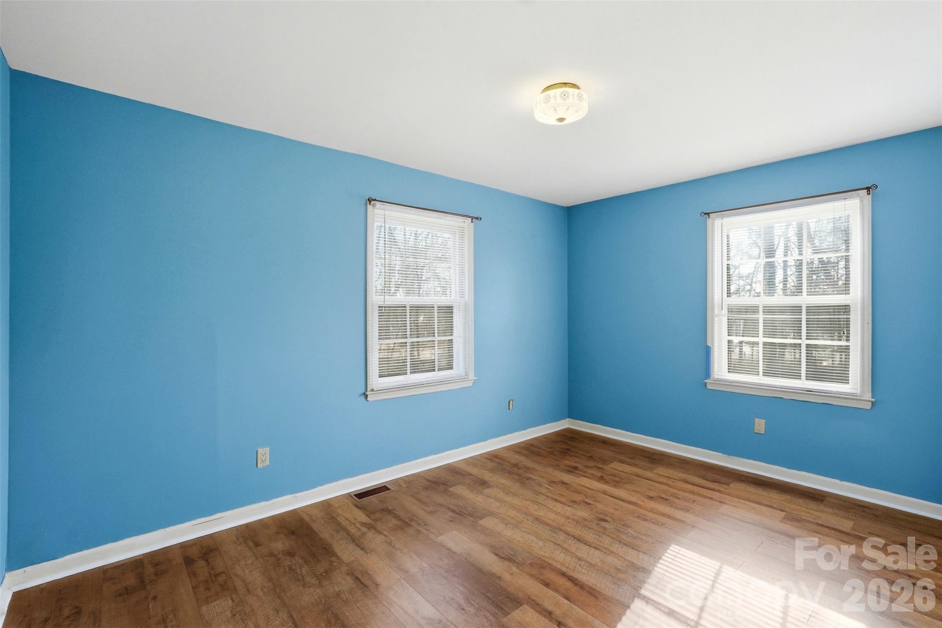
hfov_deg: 100.4
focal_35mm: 15
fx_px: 392
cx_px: 471
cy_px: 314
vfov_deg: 77.3
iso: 250
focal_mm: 10
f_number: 8
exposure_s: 1/125
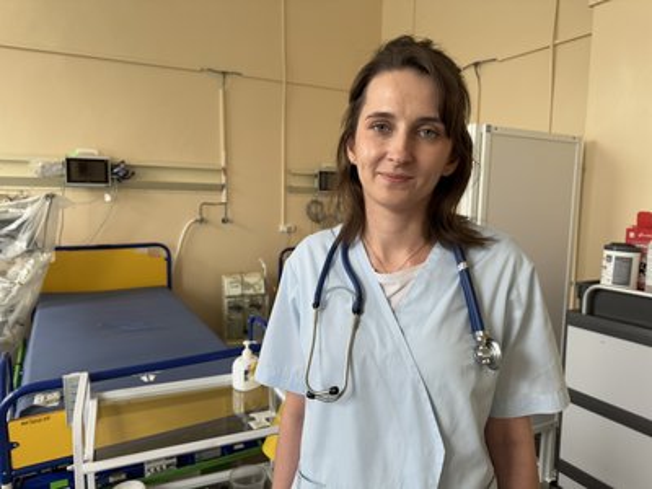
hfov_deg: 71.6
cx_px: 326
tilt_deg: -6.1
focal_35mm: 24
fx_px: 452
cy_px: 244
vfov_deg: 56.8
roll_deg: -0.5
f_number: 1.78
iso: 200
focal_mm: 6.76
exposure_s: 1/121
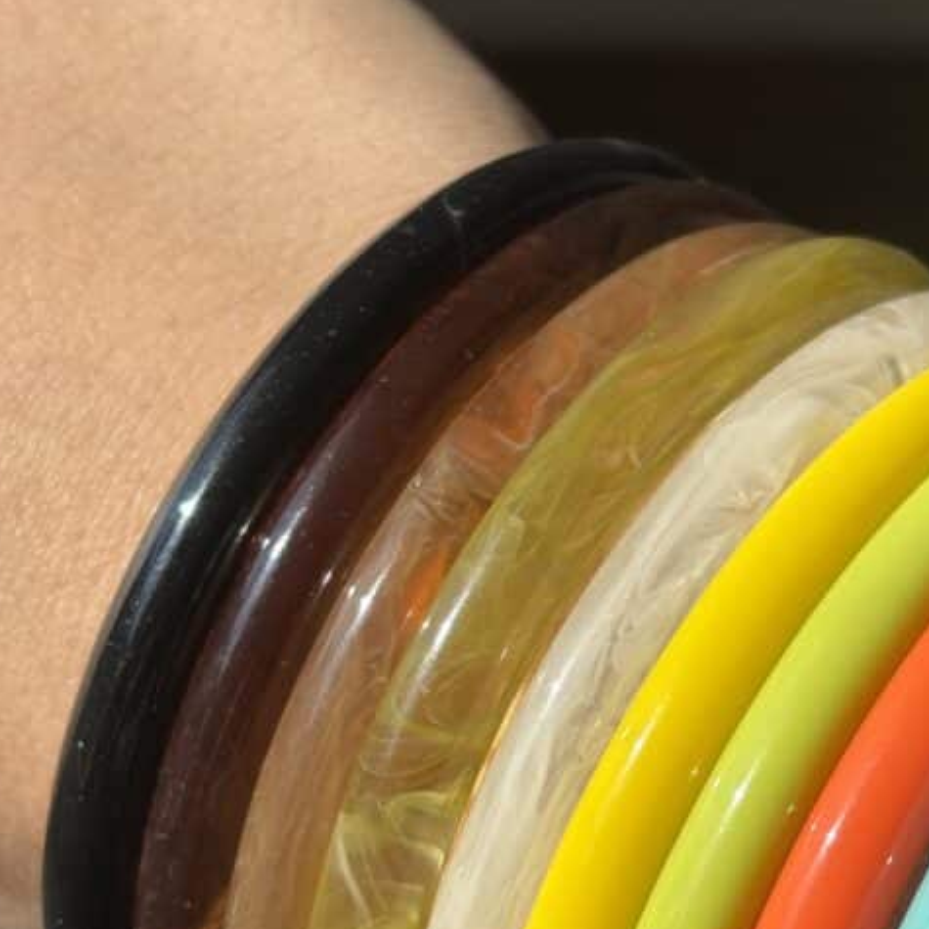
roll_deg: -6.0
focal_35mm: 99
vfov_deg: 17.4
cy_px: 739
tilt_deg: -44.2
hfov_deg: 17.4
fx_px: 3006
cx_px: 720
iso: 40
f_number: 1.6
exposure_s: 1/2451
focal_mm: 5.96
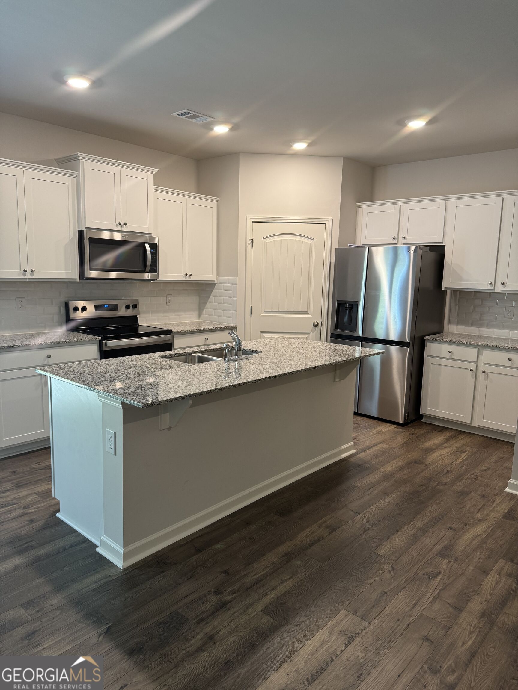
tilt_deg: -9.4
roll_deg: -0.9
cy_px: 345
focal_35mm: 24
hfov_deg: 56.8
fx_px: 479
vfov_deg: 71.6
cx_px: 259
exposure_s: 1/60
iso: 160
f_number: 1.78
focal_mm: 6.76
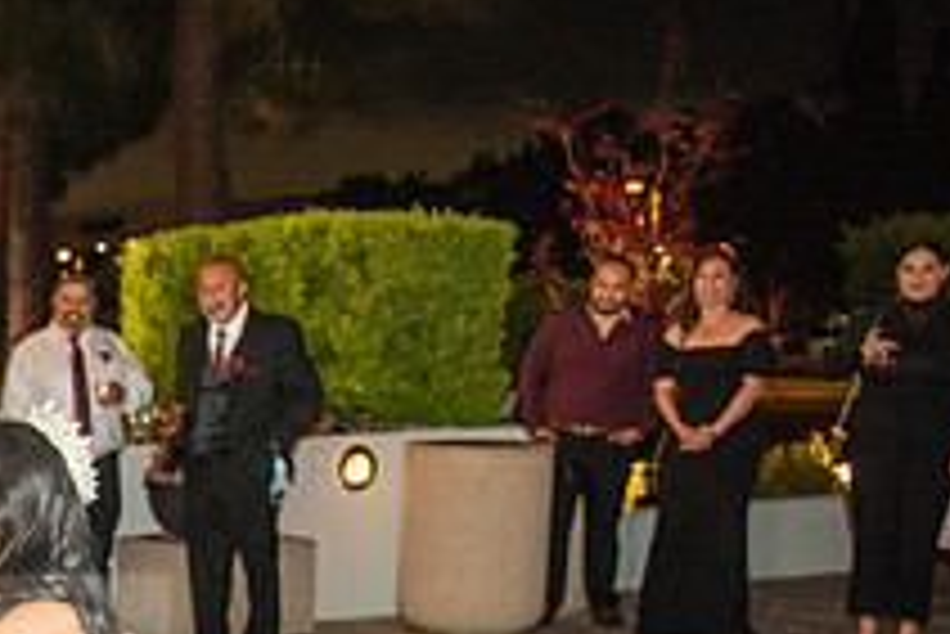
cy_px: 681
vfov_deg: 19.8
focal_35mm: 66
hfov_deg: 26.8
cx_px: -212
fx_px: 1743
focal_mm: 24
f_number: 2.8
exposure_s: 1/125
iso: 1250
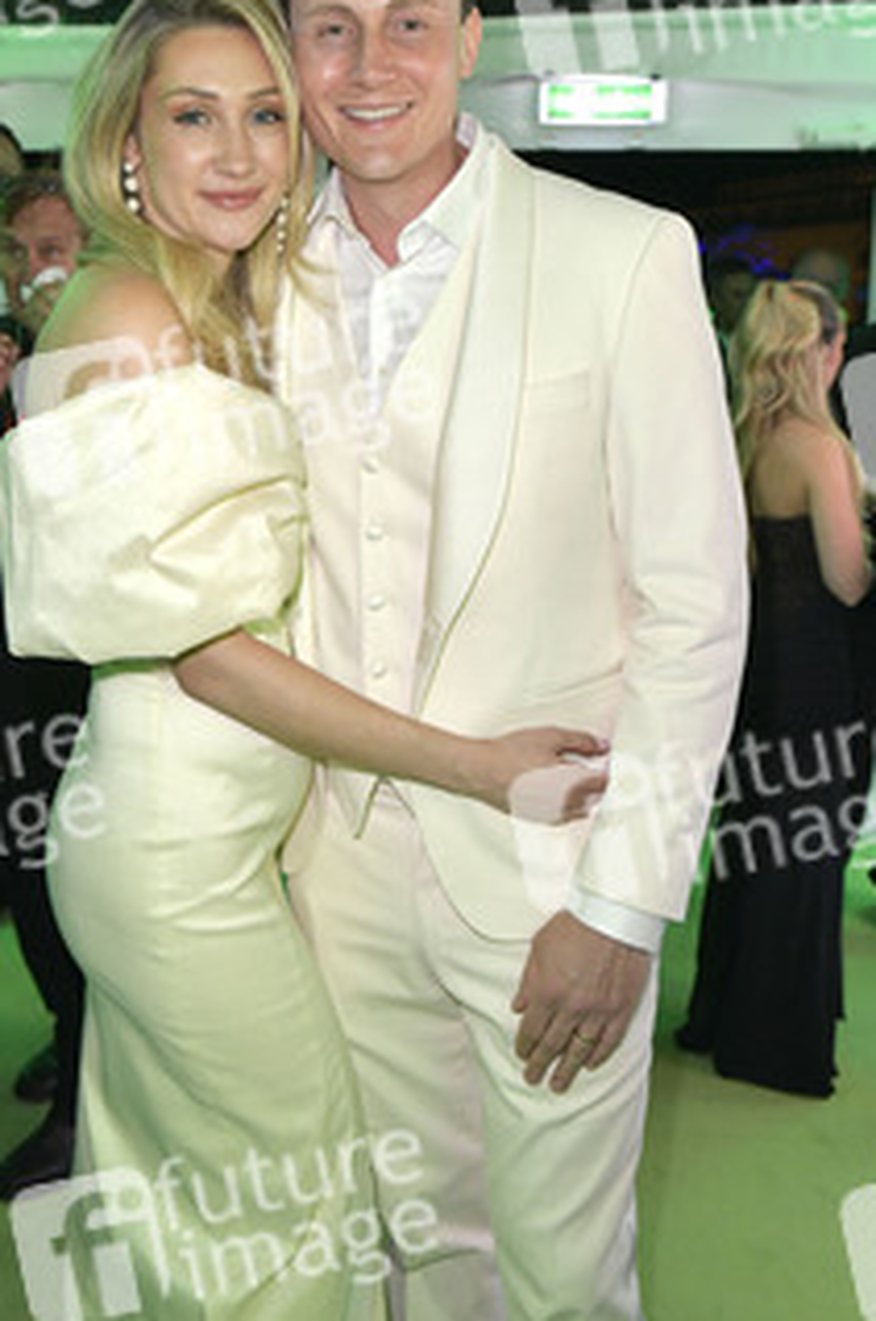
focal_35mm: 39
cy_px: 606
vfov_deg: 49.6
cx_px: 345
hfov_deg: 34.0
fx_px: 1428
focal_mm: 31
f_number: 5.6
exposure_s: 1/200
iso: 2500
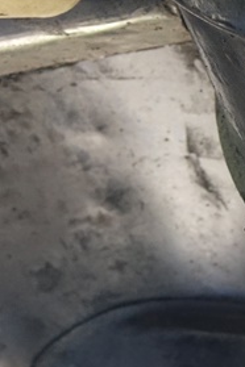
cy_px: 435
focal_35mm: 94
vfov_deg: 20.4
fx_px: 960
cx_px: 478
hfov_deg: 12.8
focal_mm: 8.8
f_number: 2.8
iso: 800
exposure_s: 1/30
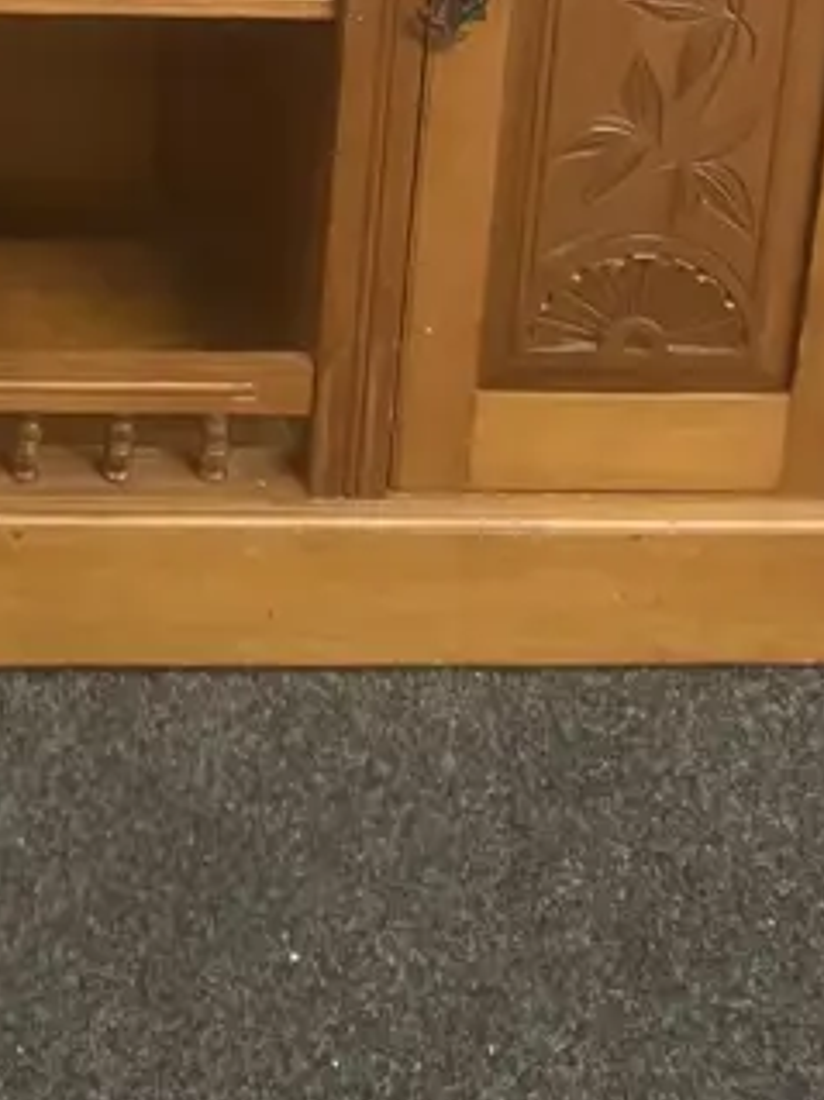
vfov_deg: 20.5
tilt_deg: -16.1
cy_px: -183
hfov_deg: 16.0
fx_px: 2858
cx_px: -24
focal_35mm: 90
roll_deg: -1.8
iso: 250
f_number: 1.8
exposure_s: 1/50
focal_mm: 3.99
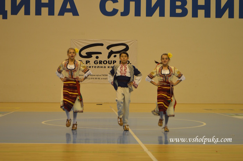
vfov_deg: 16.5
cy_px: 80
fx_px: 556
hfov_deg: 24.6
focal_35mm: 82
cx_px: 122
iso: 400
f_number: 5.6
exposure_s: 1/80
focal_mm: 55
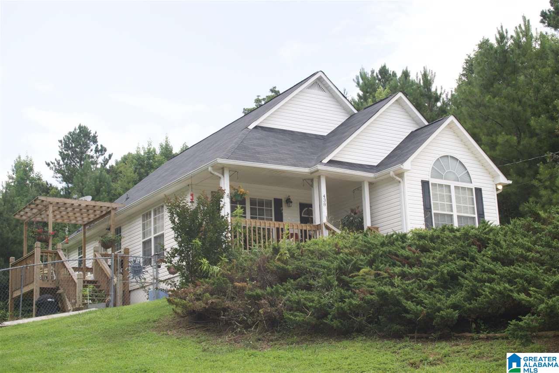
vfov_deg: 26.5
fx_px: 792
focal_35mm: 51
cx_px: 280
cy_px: 186
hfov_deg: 38.9
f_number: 5.6
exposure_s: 1/125
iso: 100
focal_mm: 34
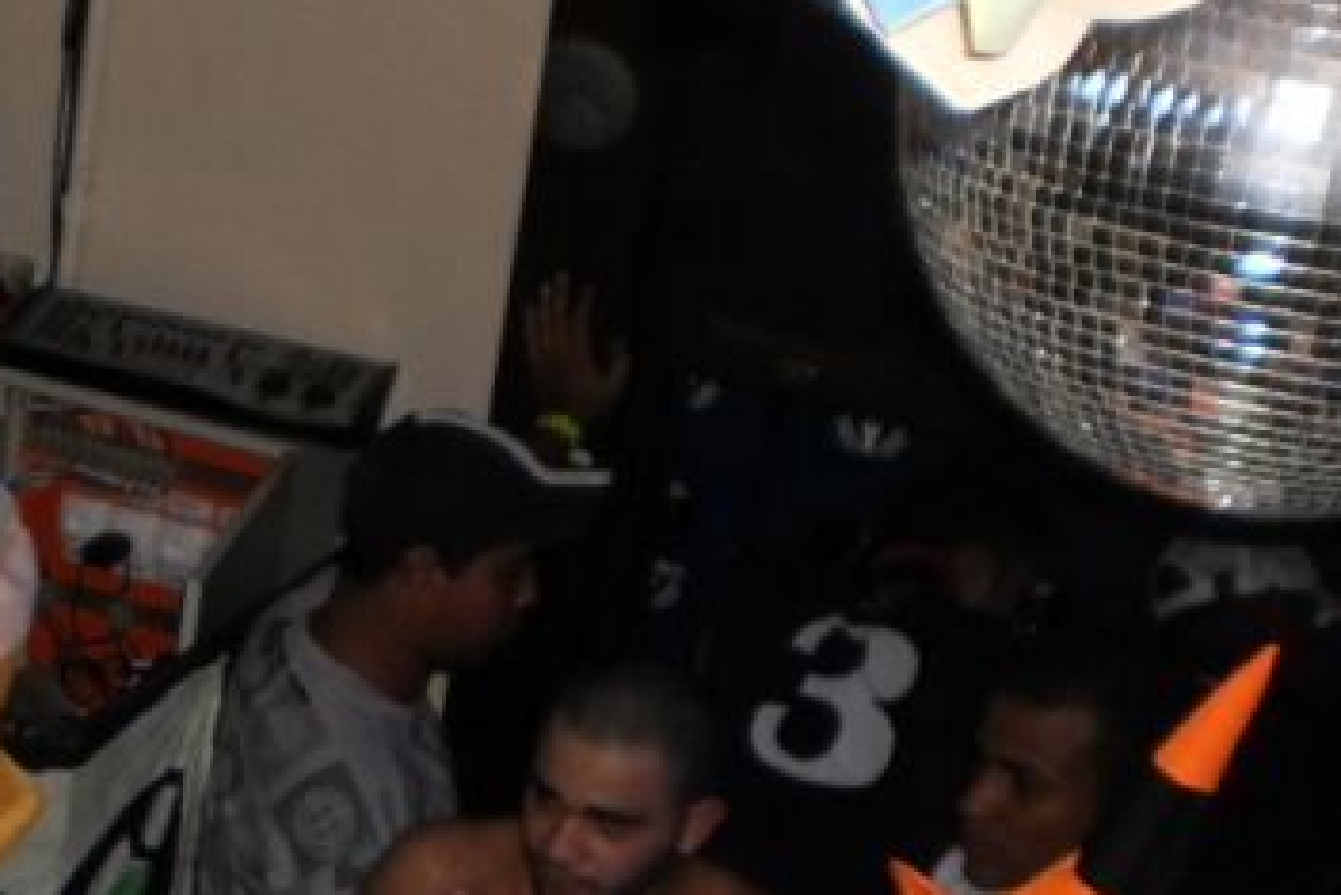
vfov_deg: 15.9
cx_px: -61
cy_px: 766
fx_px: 3167
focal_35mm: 85
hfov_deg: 22.8
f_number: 3.1
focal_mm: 6.3
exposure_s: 1/30
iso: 160
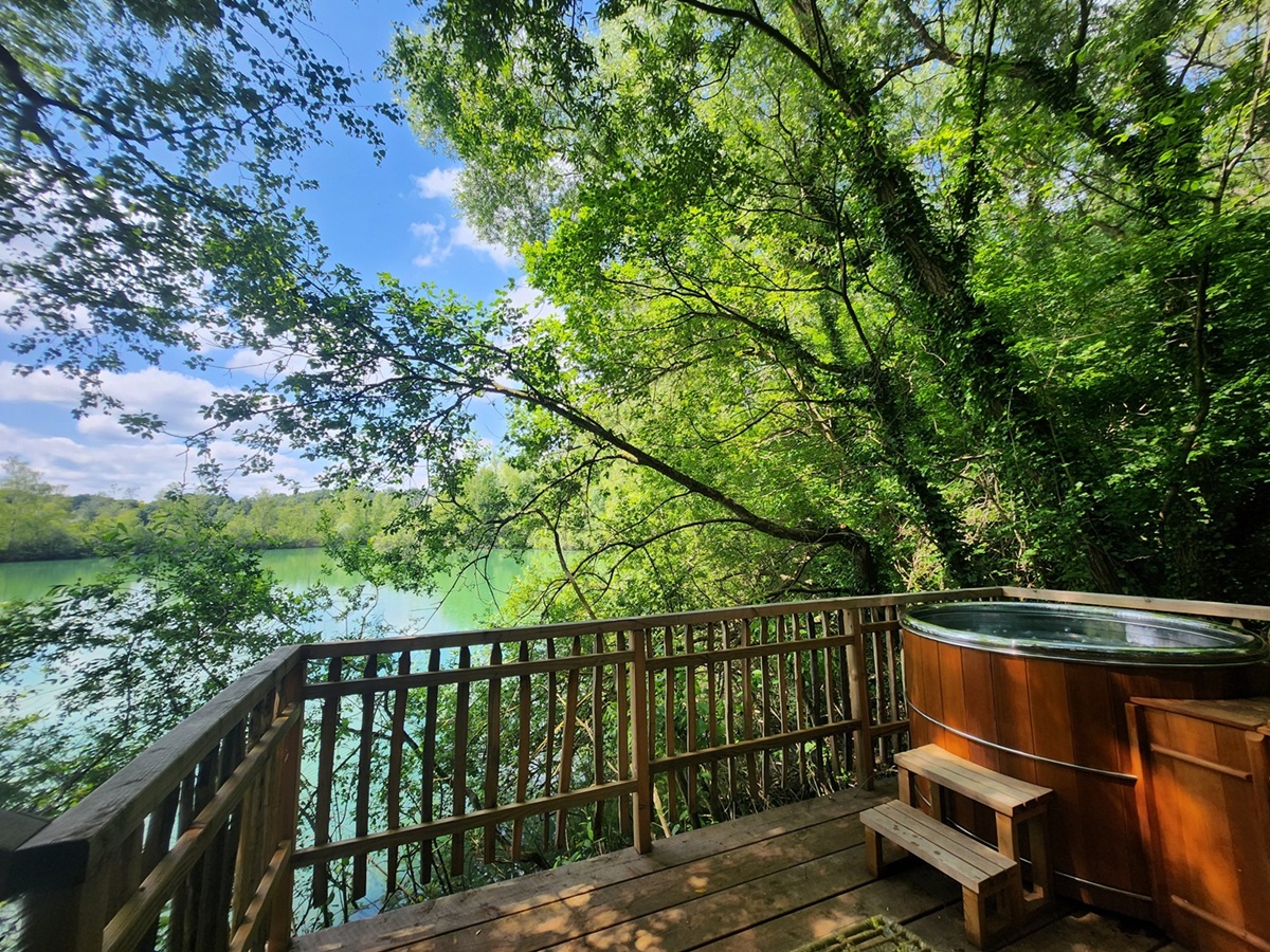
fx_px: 477
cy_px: 476
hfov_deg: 106.2
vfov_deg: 89.9
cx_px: 635
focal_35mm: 13
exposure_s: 1/320
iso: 32
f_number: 2.2
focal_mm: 1.74
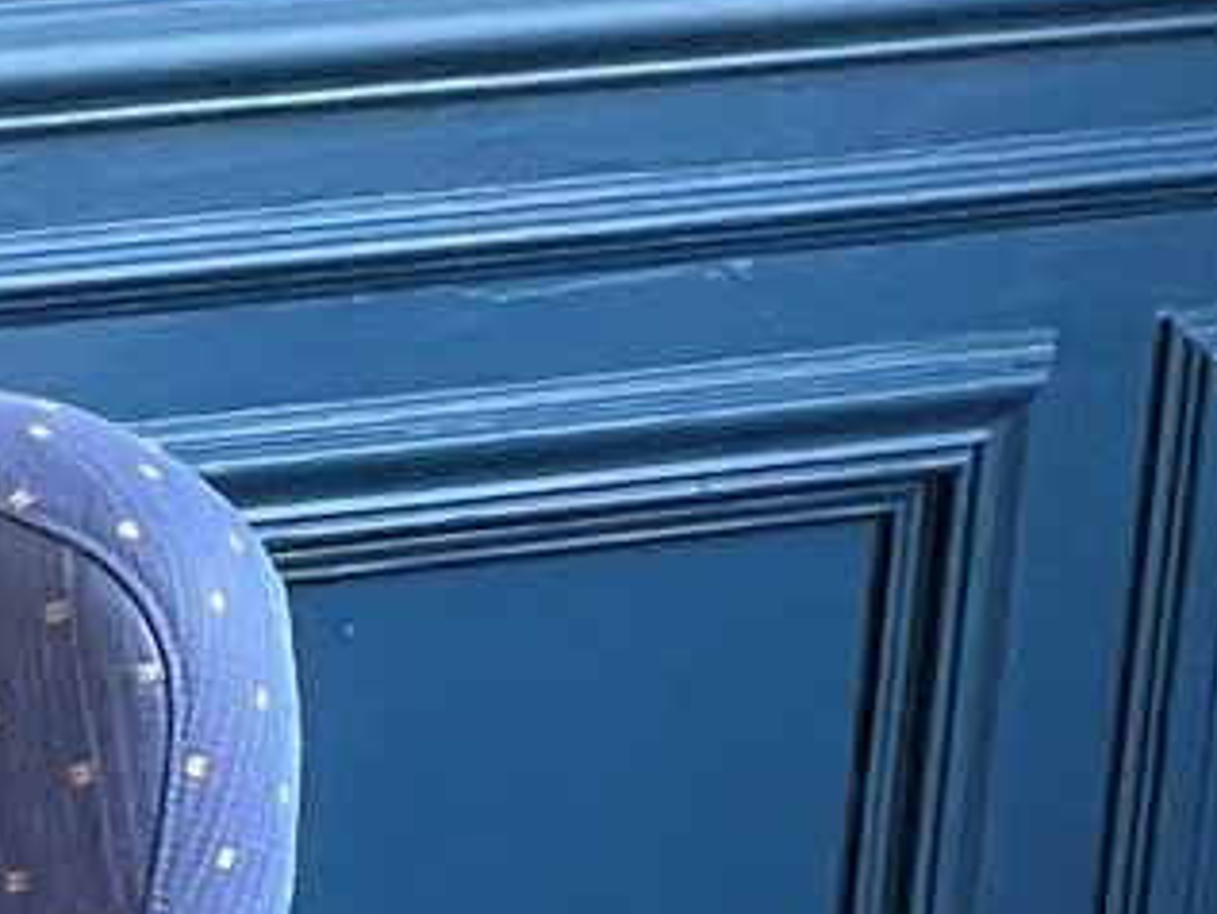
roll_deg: -1.1
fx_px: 11817
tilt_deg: -18.3
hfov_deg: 5.6
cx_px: -2104
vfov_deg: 4.3
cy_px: 2554
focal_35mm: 336
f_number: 2
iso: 200
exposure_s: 1/99
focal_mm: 6
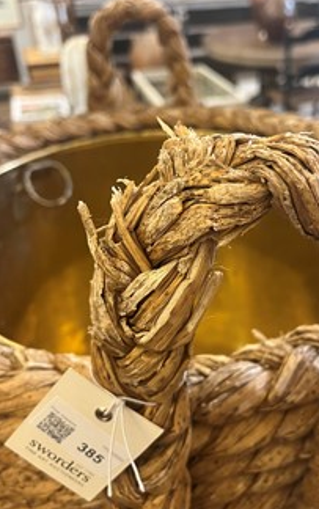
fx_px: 472
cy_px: 248
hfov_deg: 37.0
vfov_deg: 56.7
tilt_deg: -32.0
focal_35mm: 34
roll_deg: +1.5
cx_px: 207
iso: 320
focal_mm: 5.1
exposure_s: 1/50
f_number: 1.6
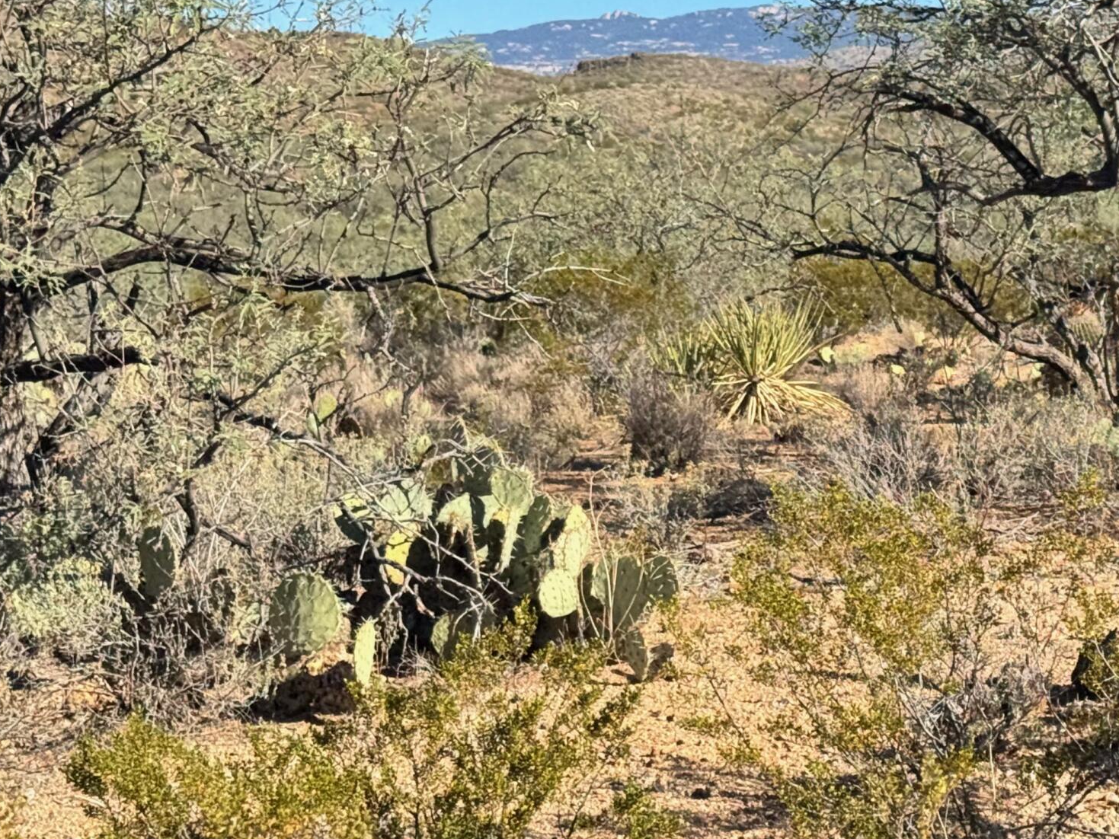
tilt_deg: -4.2
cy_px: 378
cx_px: 900
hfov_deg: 19.8
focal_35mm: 98
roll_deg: +1.4
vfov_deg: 15.1
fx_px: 3168
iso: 64
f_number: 1.78
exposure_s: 1/2513
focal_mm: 6.76
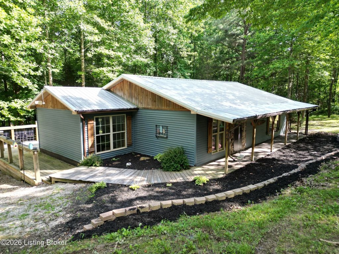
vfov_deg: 56.8
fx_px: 235
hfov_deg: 71.6
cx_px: 170
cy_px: 127
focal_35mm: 24
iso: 100
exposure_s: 1/320
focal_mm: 6.72
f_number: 1.7
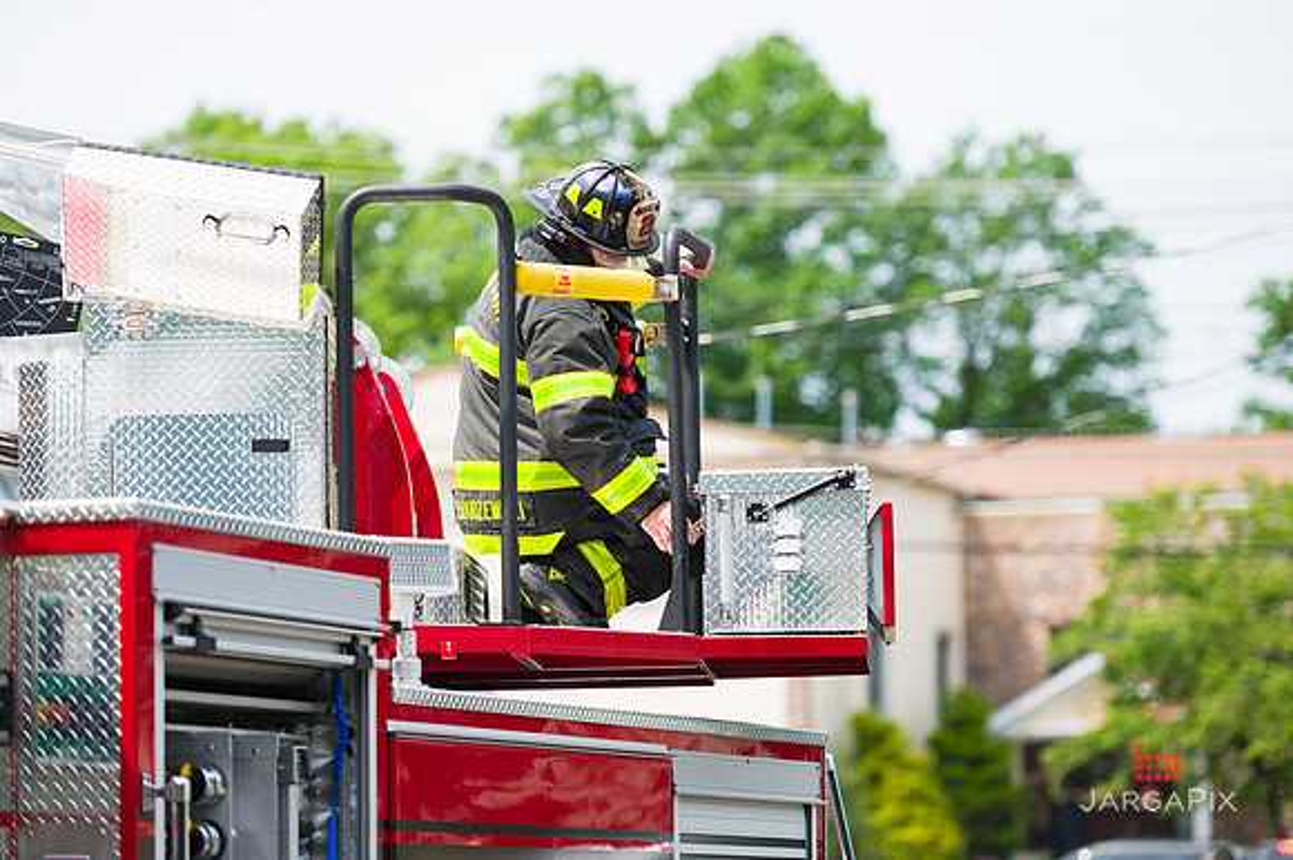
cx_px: 646
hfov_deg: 13.3
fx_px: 5564
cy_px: 430
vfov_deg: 8.8
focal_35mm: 155
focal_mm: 155
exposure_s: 1/1600
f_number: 3.2
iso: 200
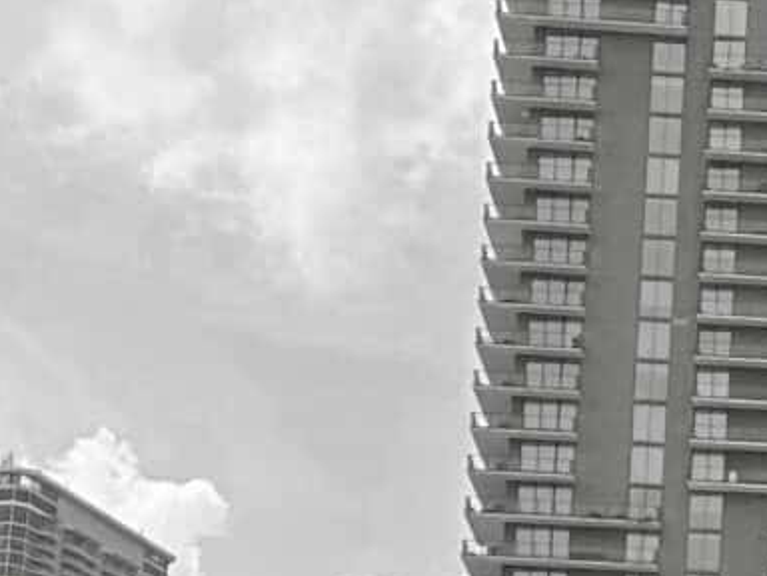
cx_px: 1176
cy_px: 732
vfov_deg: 9.1
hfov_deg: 11.8
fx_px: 3545
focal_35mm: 160
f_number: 1.78
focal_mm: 6.86
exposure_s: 1/7576
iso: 80
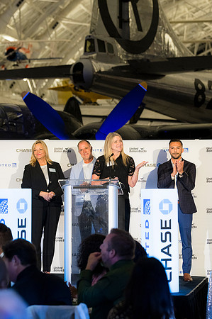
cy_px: 160
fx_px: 1045
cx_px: 106
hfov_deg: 11.6
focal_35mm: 118
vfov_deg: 17.4
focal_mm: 79
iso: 1250
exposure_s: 1/160
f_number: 2.8
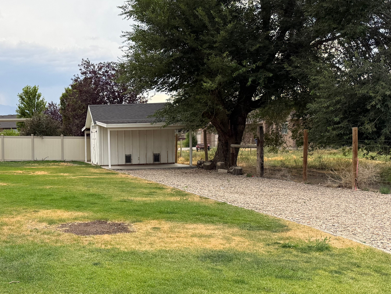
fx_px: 508
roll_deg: +1.3
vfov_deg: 32.1
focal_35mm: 45
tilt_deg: -3.1
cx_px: 52
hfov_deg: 39.5
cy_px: 174
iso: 100
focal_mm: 6.76
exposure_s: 1/840
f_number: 1.78
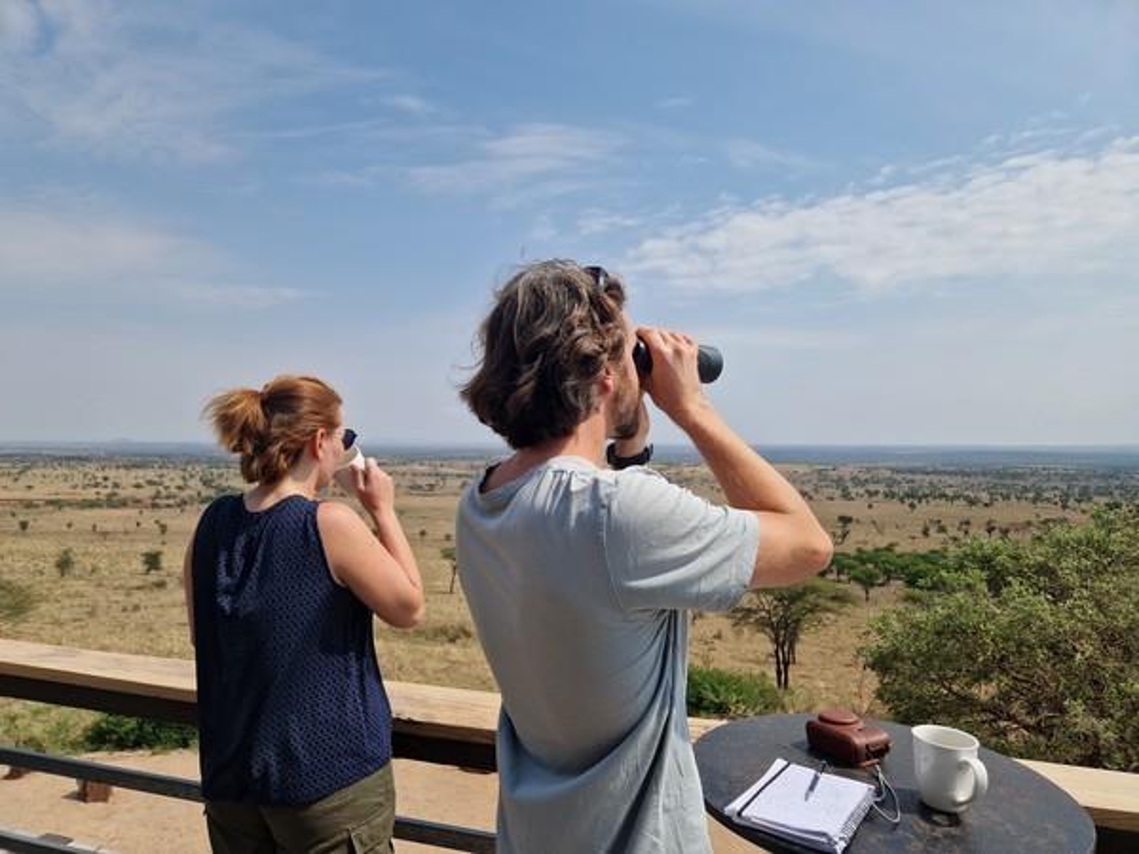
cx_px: 570
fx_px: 757
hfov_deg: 73.9
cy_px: 427
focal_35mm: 23
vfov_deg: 58.9
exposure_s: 1/3192
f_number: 1.8
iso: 50
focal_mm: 5.4
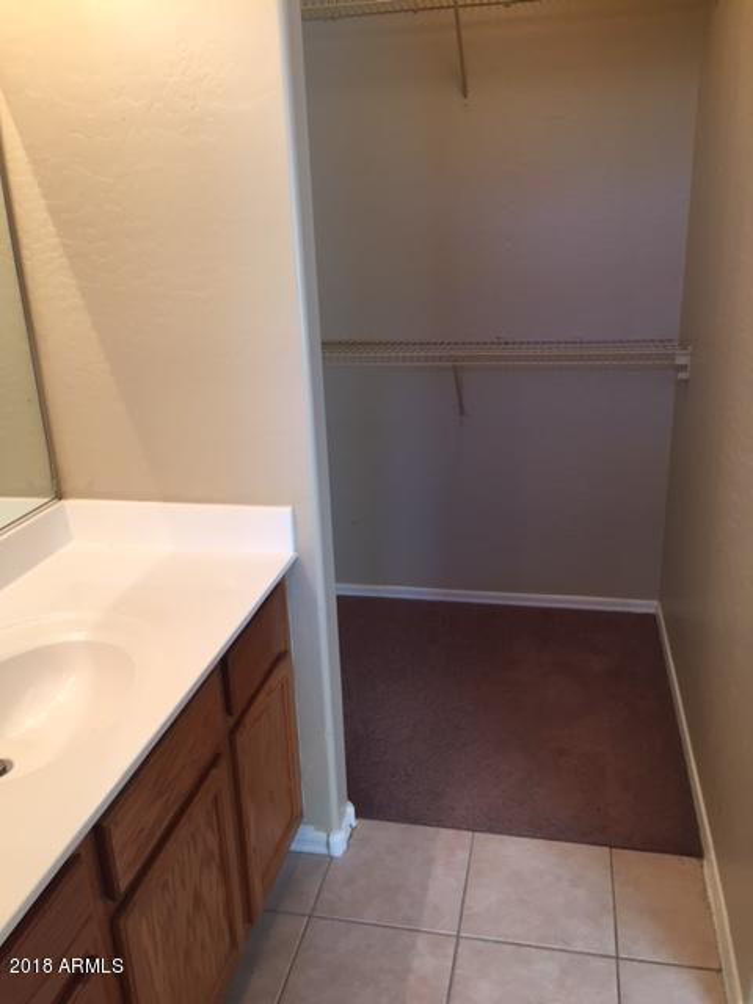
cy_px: 502
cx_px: 376
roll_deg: +2.2
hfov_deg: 48.2
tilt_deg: -19.5
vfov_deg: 61.7
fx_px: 841
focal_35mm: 29
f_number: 2.2
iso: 64
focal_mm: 4.15
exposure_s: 1/30
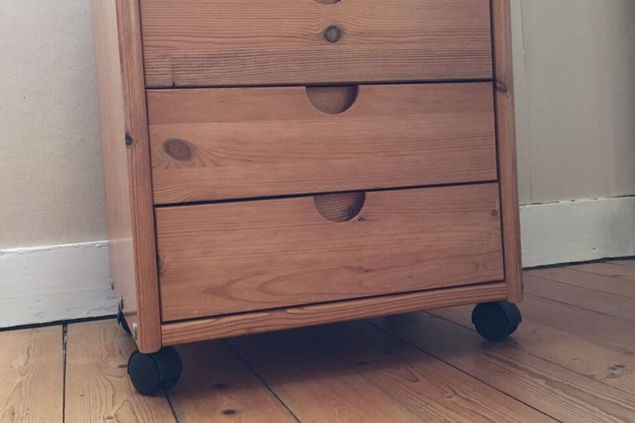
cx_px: 320
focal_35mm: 41
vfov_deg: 32.6
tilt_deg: -1.0
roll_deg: +3.3
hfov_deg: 47.4
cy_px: 185
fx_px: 723
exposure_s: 1/33
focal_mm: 4.15
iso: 64
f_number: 2.2
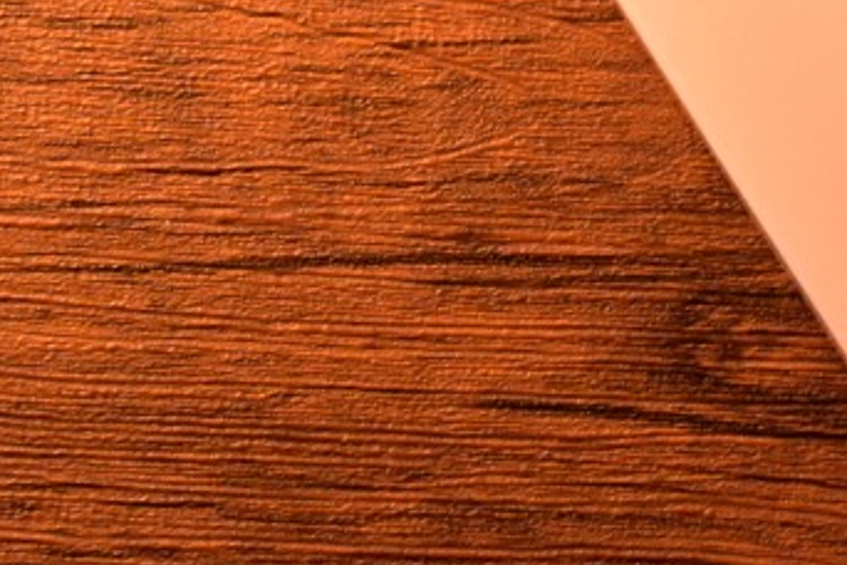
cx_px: 1006
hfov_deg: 11.4
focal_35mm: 177
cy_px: -126
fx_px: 4157
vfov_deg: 7.7
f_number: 6.3
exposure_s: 1/500
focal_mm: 35
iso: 6400
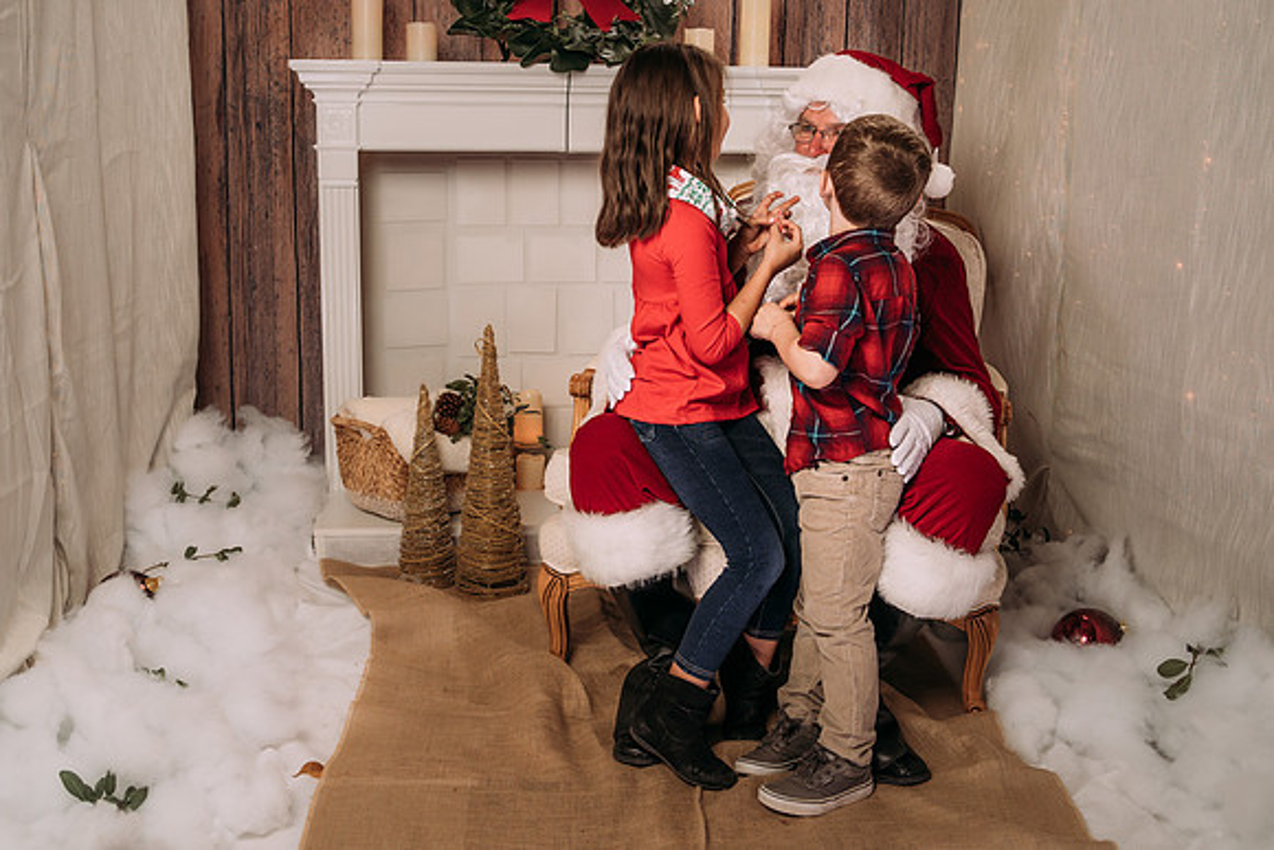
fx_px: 1463
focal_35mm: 41
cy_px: 386
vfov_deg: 32.4
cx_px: 618
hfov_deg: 47.0
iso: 100
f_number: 5.6
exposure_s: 1/100
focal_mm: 35
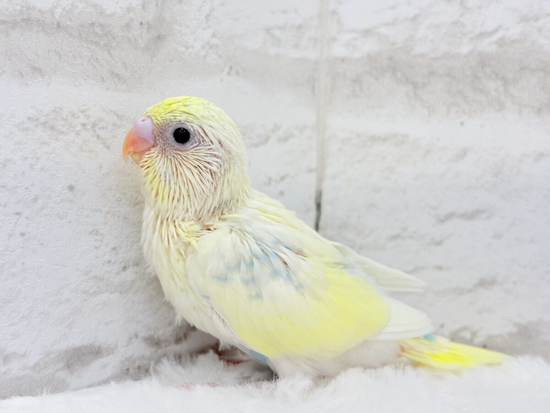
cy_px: 206
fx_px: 826
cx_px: 275
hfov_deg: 36.8
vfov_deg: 28.0
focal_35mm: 52
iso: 80
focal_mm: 5.96
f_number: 1.6
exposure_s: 1/100
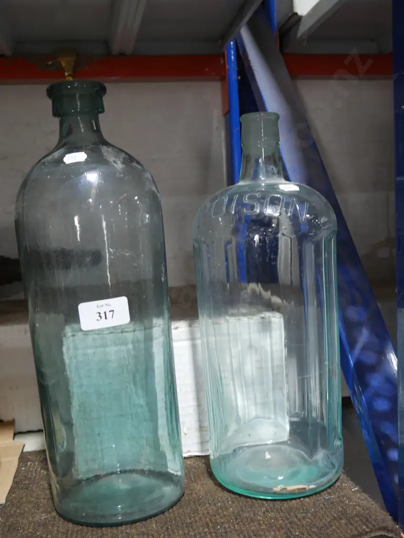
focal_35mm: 40
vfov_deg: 46.8
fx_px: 622
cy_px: 269
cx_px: 202
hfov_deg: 36.0
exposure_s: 1/60
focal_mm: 20
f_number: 4.4
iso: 800
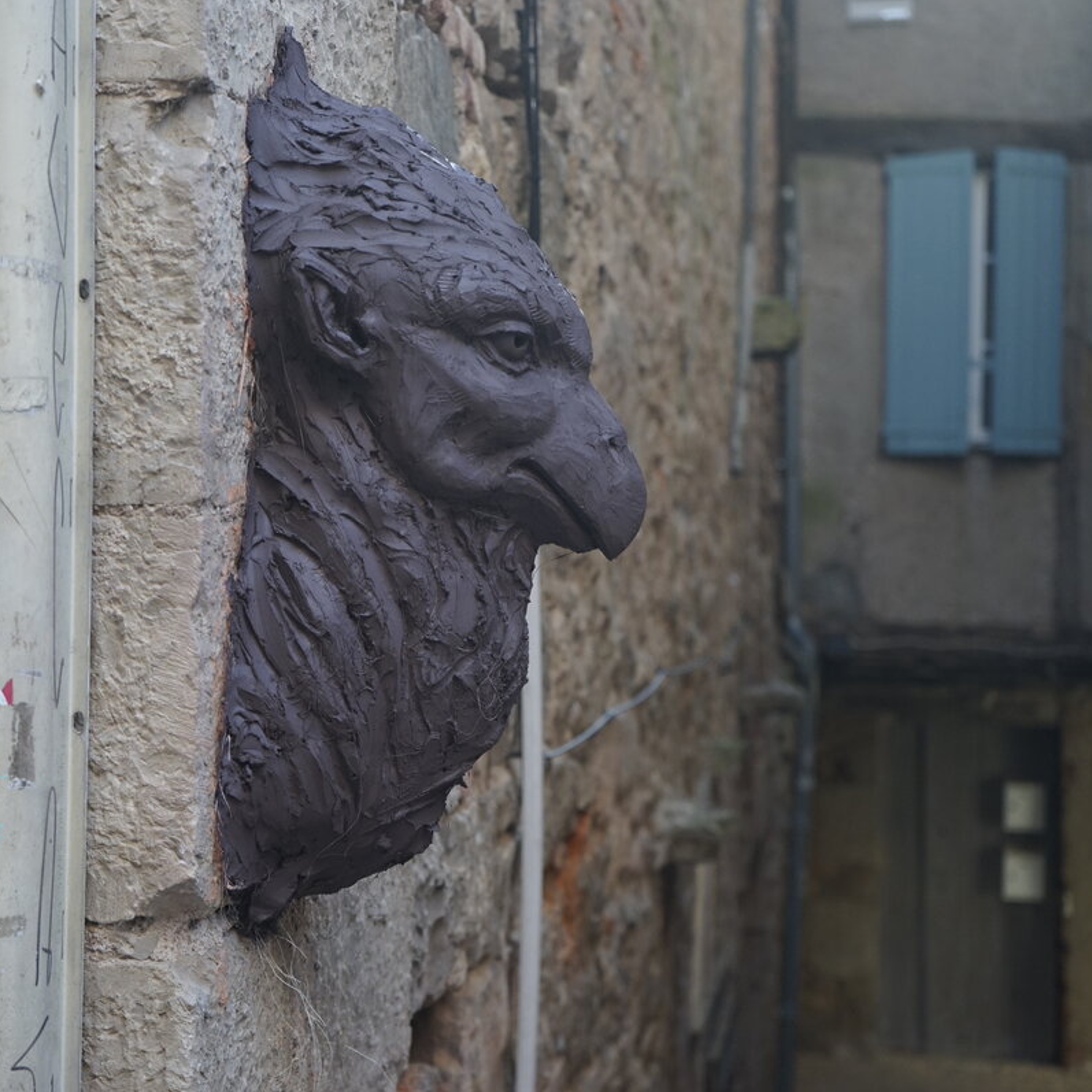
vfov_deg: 26.9
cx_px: 353
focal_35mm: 64
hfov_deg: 26.7
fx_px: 2284
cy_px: 545
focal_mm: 50
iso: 800
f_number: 4.5
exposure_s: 1/160
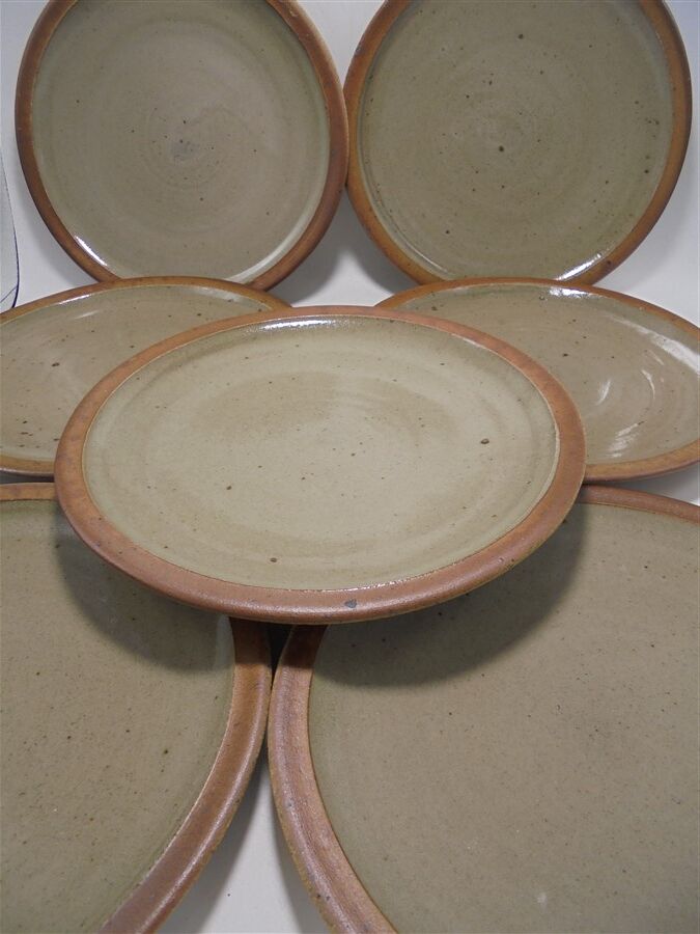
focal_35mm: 26
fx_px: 701
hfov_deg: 53.1
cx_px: 350
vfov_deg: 67.3
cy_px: 467
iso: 100
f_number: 3.5
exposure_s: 1/60
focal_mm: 4.6
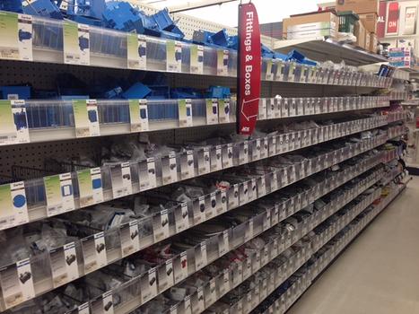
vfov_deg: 42.9
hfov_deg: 55.4
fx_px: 399
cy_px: 157
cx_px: 210
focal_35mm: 33
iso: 50
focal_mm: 4.12
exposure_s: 1/24
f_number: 2.4
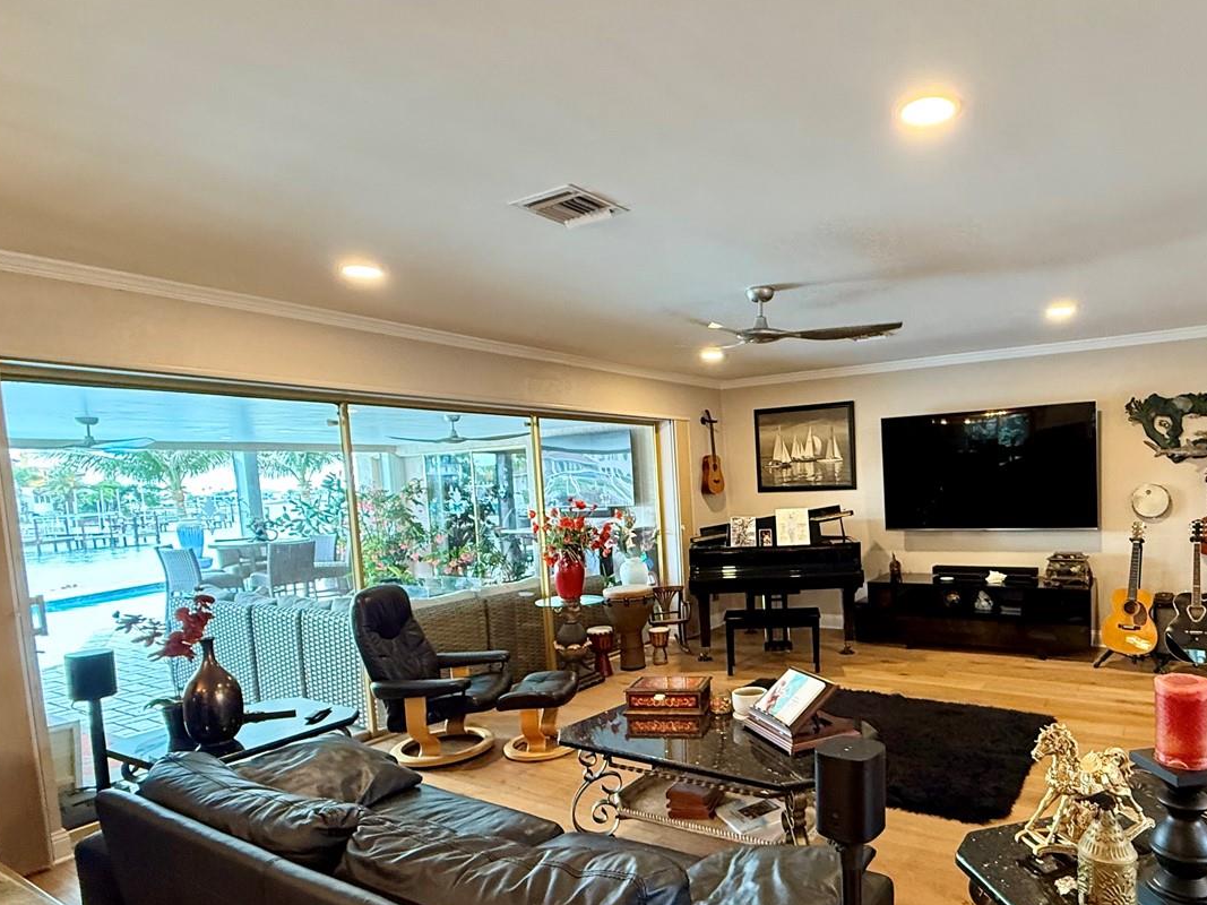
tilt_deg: -5.6
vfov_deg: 62.9
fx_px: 732
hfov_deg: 77.1
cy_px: 544
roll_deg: +2.4
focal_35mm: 21
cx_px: 781
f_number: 2.2
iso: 400
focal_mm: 2.22
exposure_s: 1/60
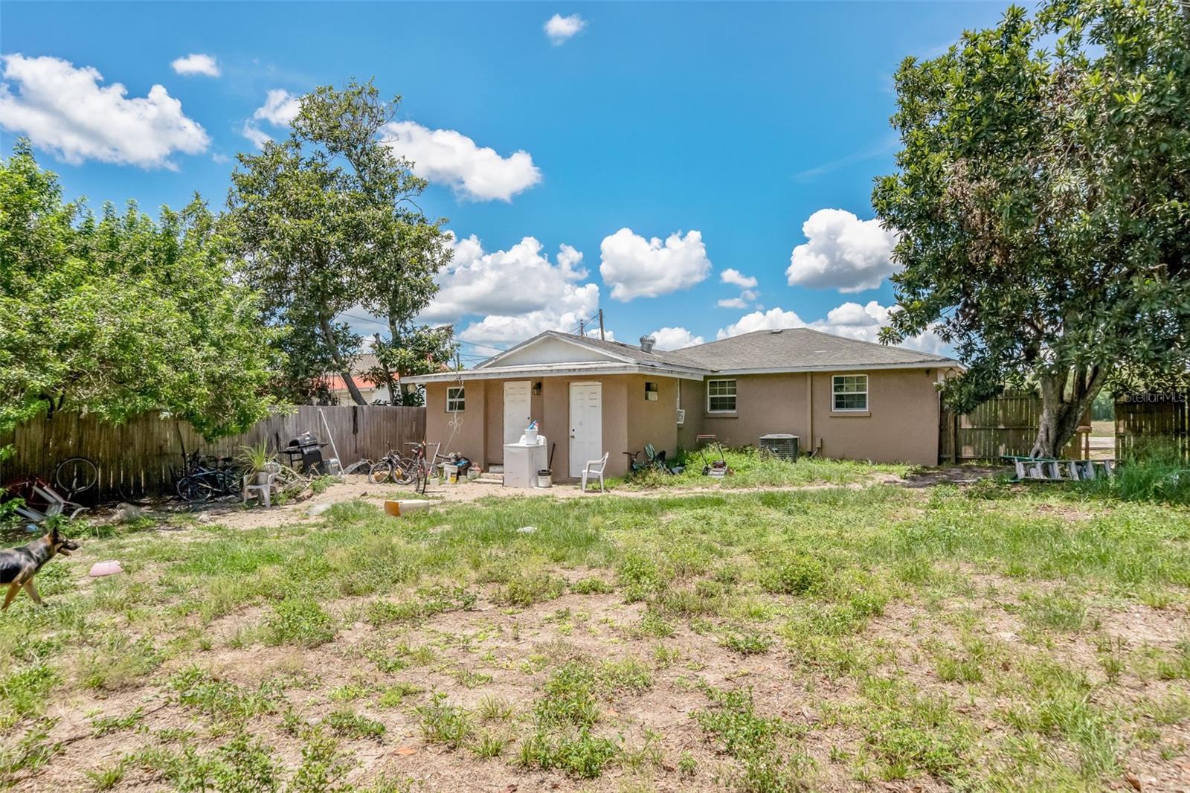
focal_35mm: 21
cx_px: 595
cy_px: 396
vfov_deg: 59.5
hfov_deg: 81.2
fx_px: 694
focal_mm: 21
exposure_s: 1/1600
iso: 640
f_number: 8
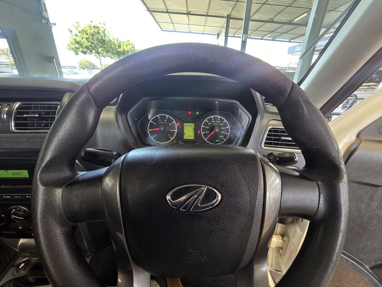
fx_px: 143
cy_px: 144
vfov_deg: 89.9
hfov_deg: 106.2
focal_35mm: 13
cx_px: 191
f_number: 2.2
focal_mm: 2.2
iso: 250
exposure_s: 1/50
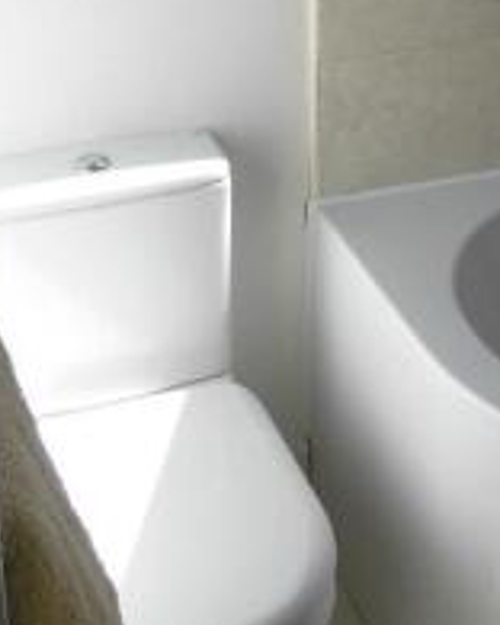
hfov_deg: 20.8
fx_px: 1350
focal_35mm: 73
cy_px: 114
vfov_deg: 25.6
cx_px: 386
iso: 100
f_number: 3
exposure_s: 1/640
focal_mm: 4.5
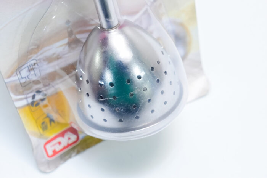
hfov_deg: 21.7
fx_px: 697
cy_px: 89
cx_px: 134
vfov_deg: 14.6
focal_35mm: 94
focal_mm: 63
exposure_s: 1/125
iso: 3200
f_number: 10
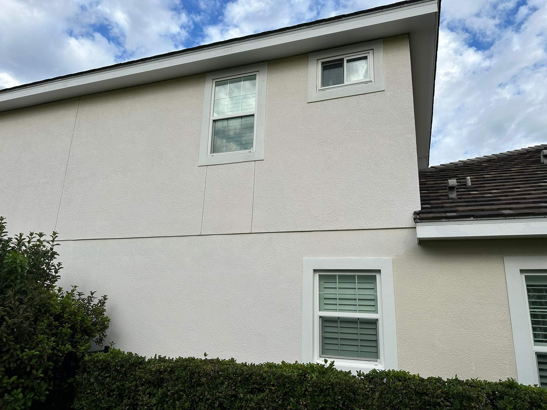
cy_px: 205
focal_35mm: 24
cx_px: 274
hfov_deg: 71.6
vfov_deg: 56.8
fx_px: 379
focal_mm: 6.86
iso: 80
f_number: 1.78
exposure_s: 1/4545
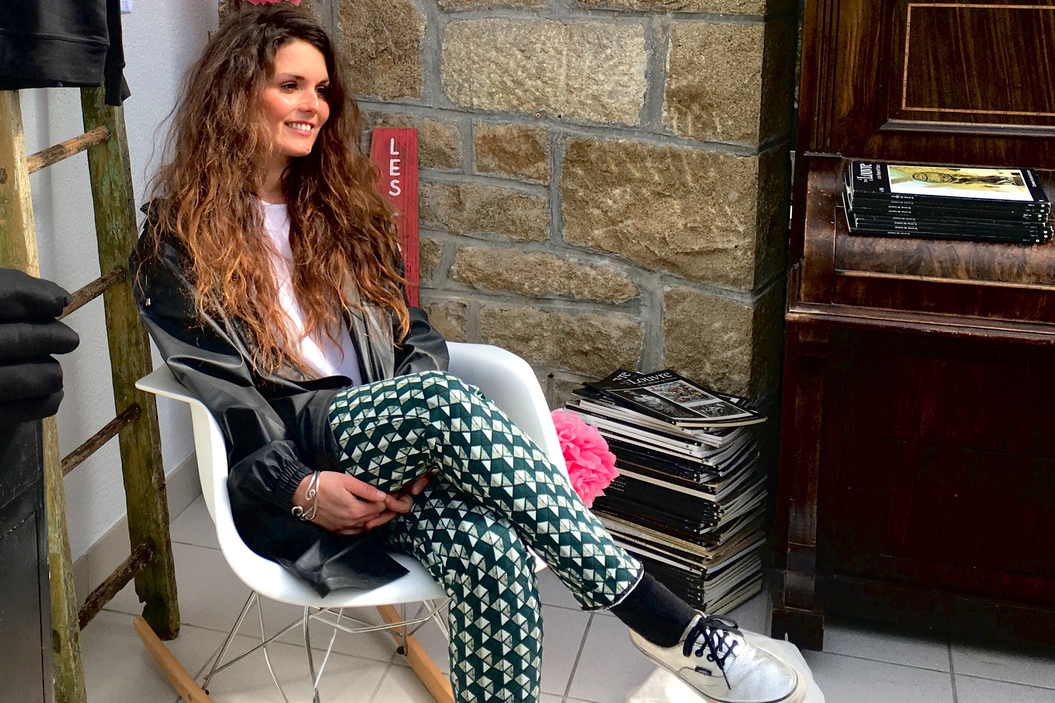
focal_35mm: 50
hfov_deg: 38.6
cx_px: 263
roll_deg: +1.0
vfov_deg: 26.4
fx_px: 1465
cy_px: 118
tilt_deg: -8.5
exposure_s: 1/295
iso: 25
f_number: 2.2
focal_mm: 4.15
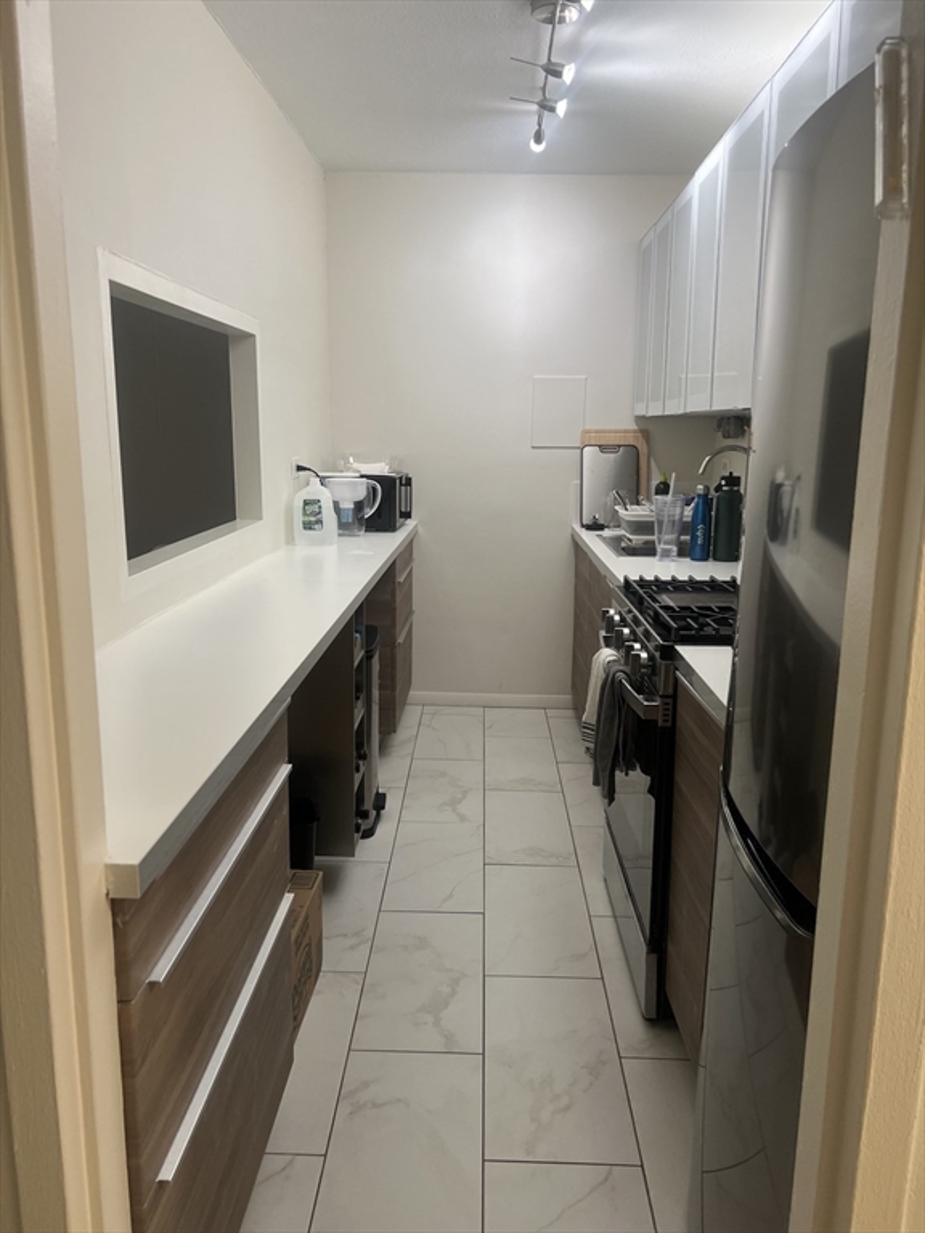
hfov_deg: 53.1
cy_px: 616
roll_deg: +0.3
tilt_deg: -9.4
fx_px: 926
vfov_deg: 67.3
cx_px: 462
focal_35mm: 26
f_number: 1.5
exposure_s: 1/60
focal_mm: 5.7
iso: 64
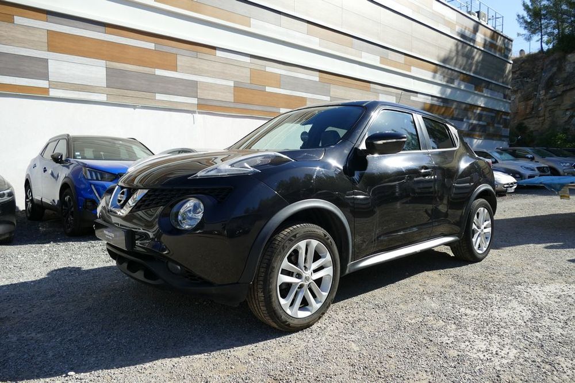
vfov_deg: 51.3
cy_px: 192
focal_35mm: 25
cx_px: 288
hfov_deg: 71.5
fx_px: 399
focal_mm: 9.12
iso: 125
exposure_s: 1/1300
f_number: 2.8
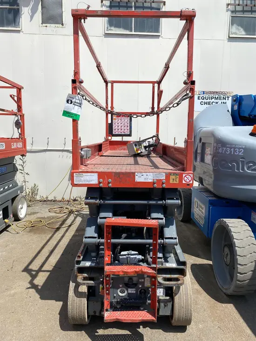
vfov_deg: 67.3
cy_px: 170
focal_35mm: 26
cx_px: 128
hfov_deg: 53.1
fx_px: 256
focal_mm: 4.25
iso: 32
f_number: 1.8
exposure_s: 1/4274
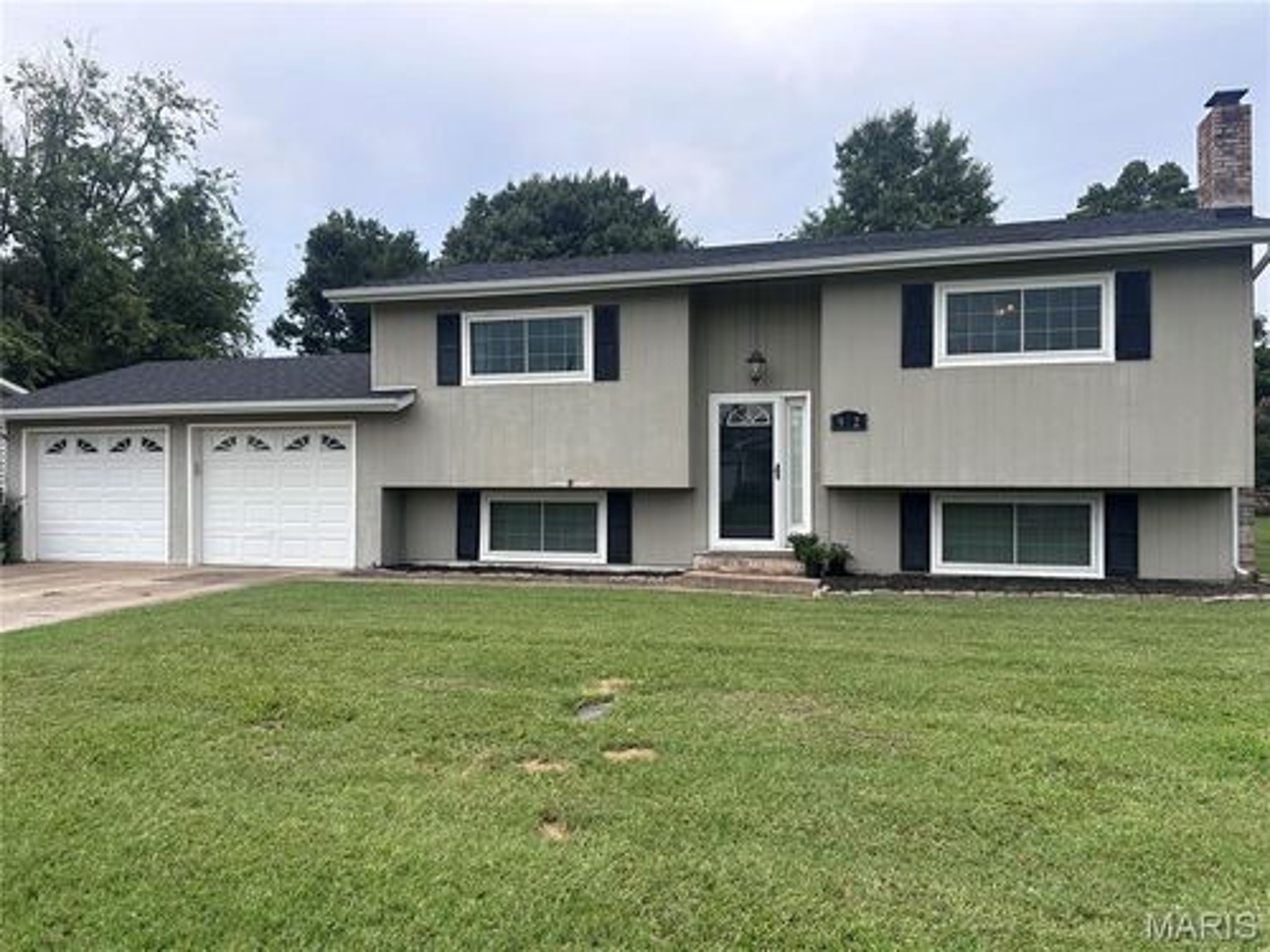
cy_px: 476
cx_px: 635
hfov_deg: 71.6
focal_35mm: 24
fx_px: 881
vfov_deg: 56.8
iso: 80
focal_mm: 6.86
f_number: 1.78
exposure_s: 1/918
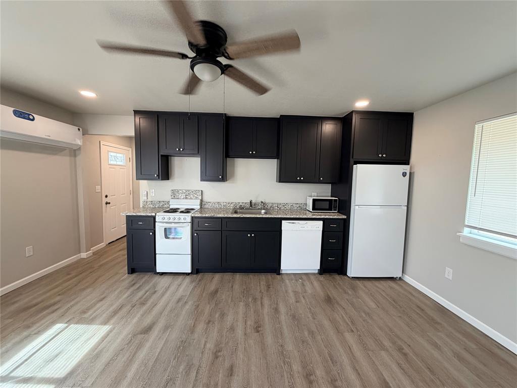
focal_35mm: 14
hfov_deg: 102.1
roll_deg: -0.9
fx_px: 209
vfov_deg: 85.7
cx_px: 258
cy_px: 194
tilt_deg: -5.3
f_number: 2.2
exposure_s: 1/120
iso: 200
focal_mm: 2.22
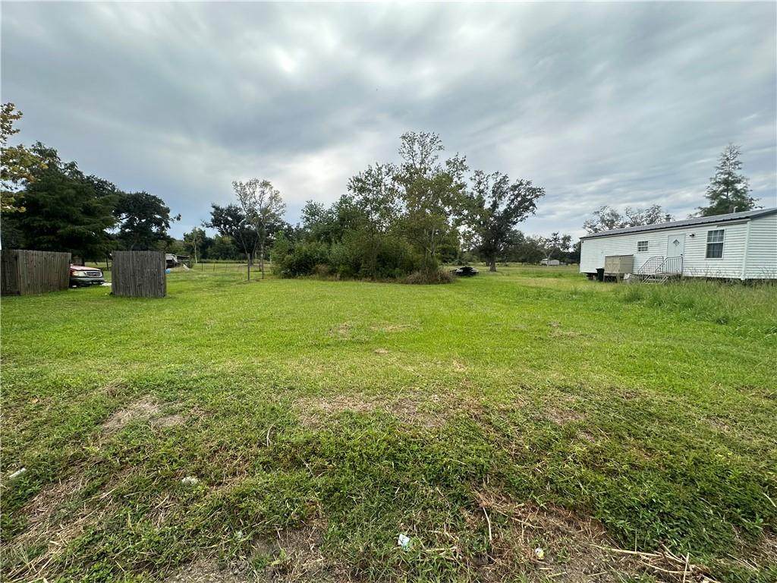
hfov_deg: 102.1
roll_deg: -2.3
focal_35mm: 14
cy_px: 292
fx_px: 314
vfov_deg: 85.7
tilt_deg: -6.9
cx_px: 388
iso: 50
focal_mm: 2.22
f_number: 2.2
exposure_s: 1/1195
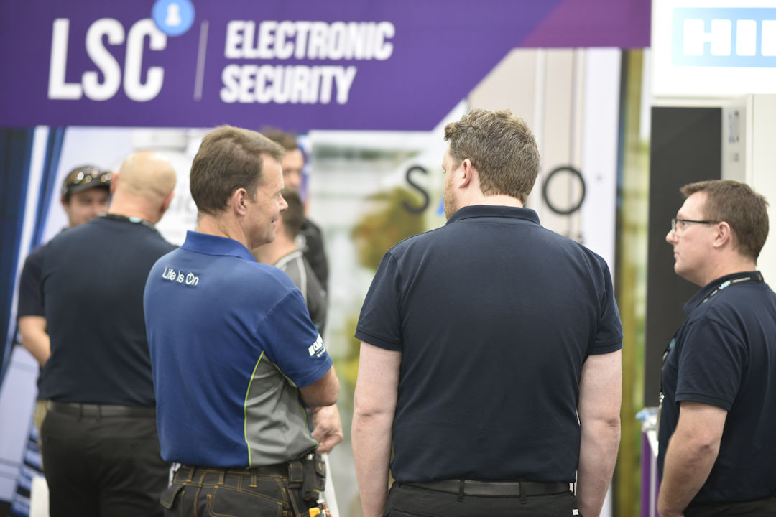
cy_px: 258
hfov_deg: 23.9
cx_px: 388
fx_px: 1832
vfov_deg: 16.1
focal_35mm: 85
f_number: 2.2
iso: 800
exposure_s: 1/125
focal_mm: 85
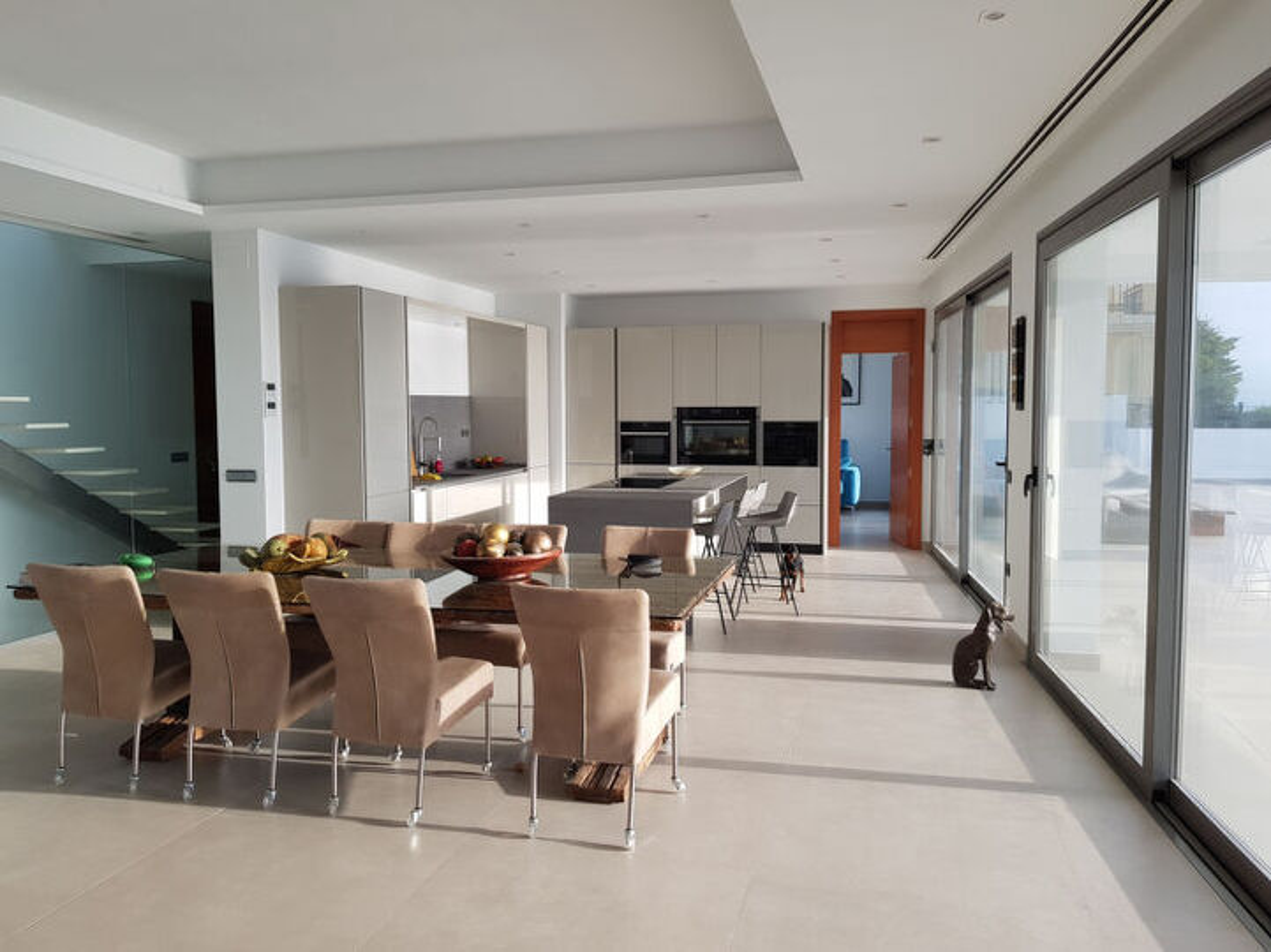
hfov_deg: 67.3
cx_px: 636
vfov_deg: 53.0
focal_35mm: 26
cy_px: 476
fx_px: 954
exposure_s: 1/576
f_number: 1.7
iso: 40
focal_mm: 4.2
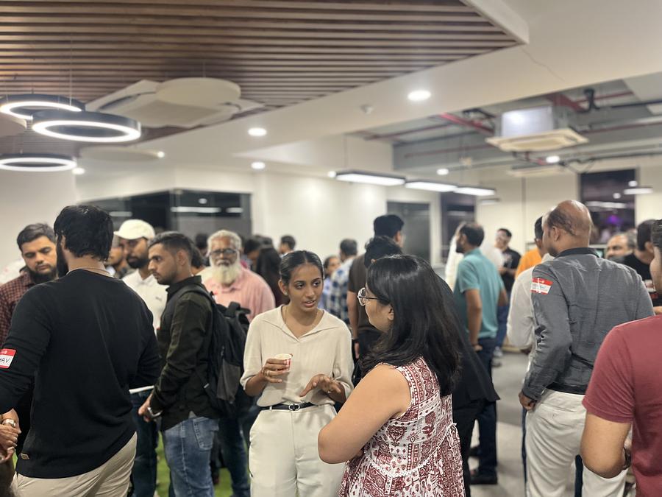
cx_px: 331
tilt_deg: -1.5
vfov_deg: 53.1
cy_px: 248
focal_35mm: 26
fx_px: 497
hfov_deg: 67.3
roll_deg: +2.3
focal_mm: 5.1
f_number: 1.6
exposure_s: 1/50
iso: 200
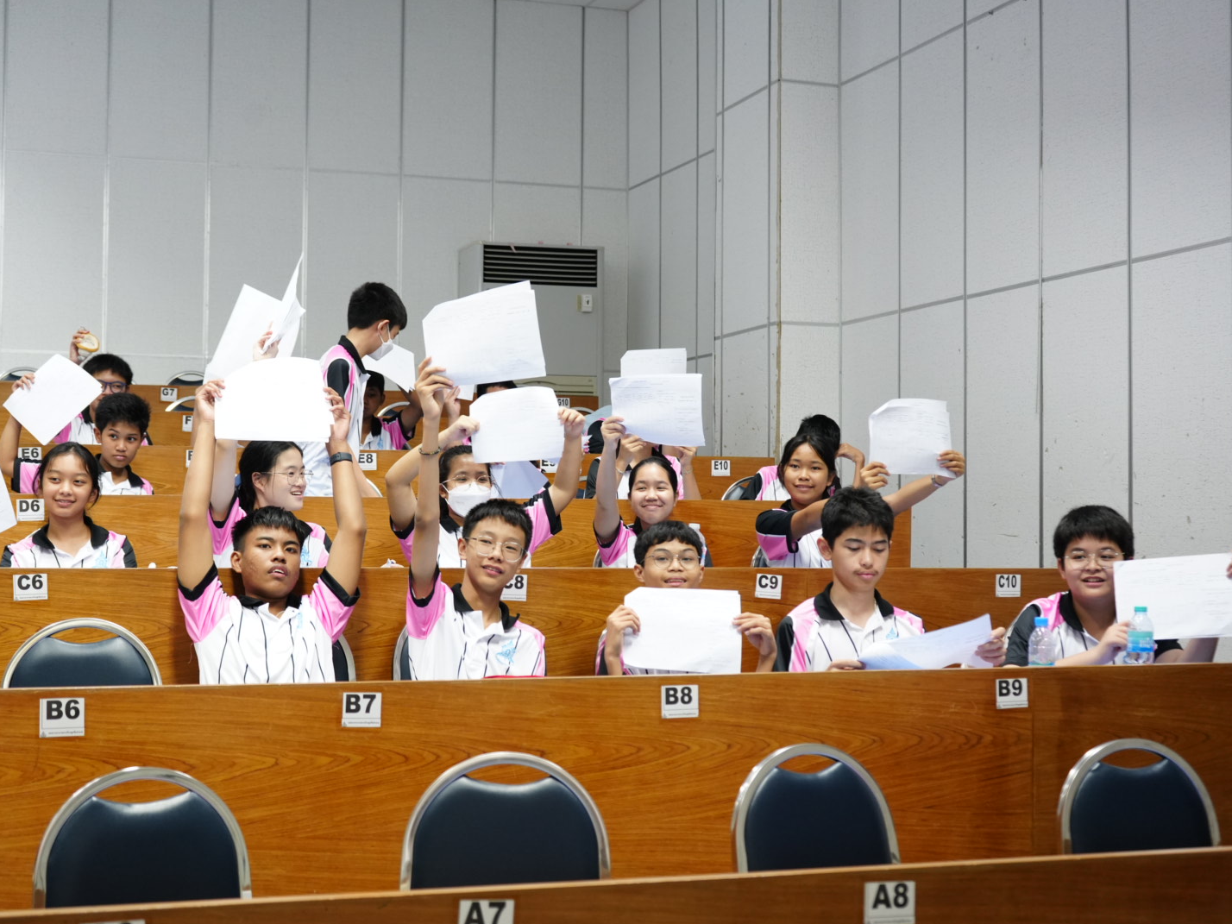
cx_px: 569
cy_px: 464
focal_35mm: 49
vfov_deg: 29.7
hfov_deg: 38.9
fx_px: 1744
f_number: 4.5
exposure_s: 1/90
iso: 2500
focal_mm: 45
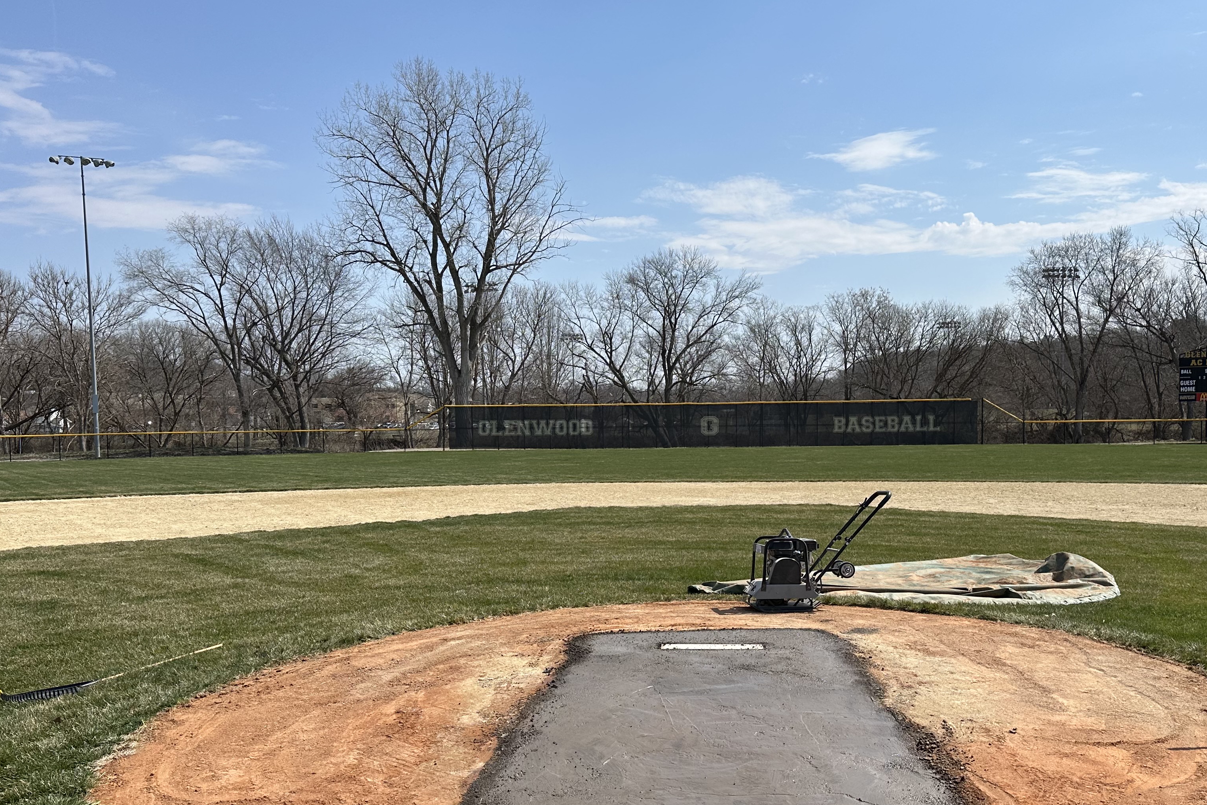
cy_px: 471
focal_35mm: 33
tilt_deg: -2.1
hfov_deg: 57.1
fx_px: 1106
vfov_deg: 39.8
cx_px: 669
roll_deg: +1.2
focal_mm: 6.86
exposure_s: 1/7576
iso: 80
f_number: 1.78
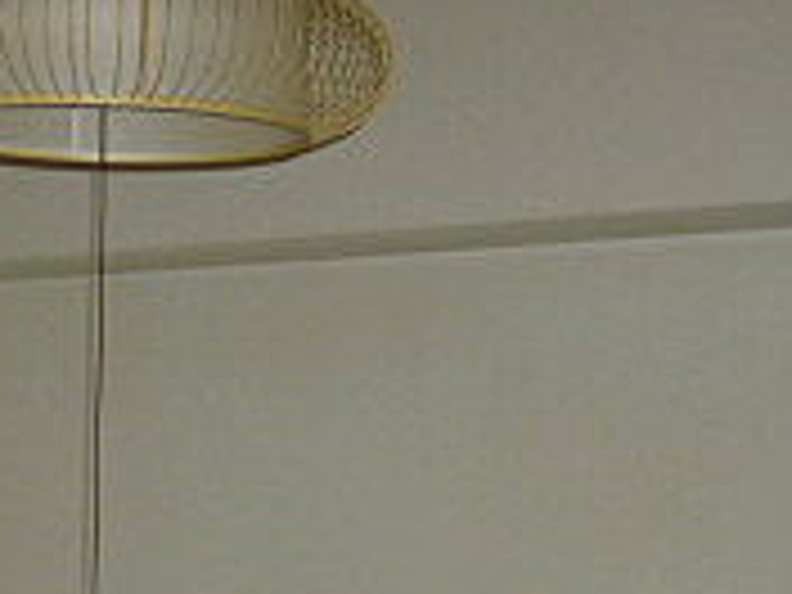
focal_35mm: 120
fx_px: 2746
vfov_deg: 11.5
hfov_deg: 16.2
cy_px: 1026
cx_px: 90
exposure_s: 1/30
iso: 125
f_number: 2.8
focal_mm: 5.5
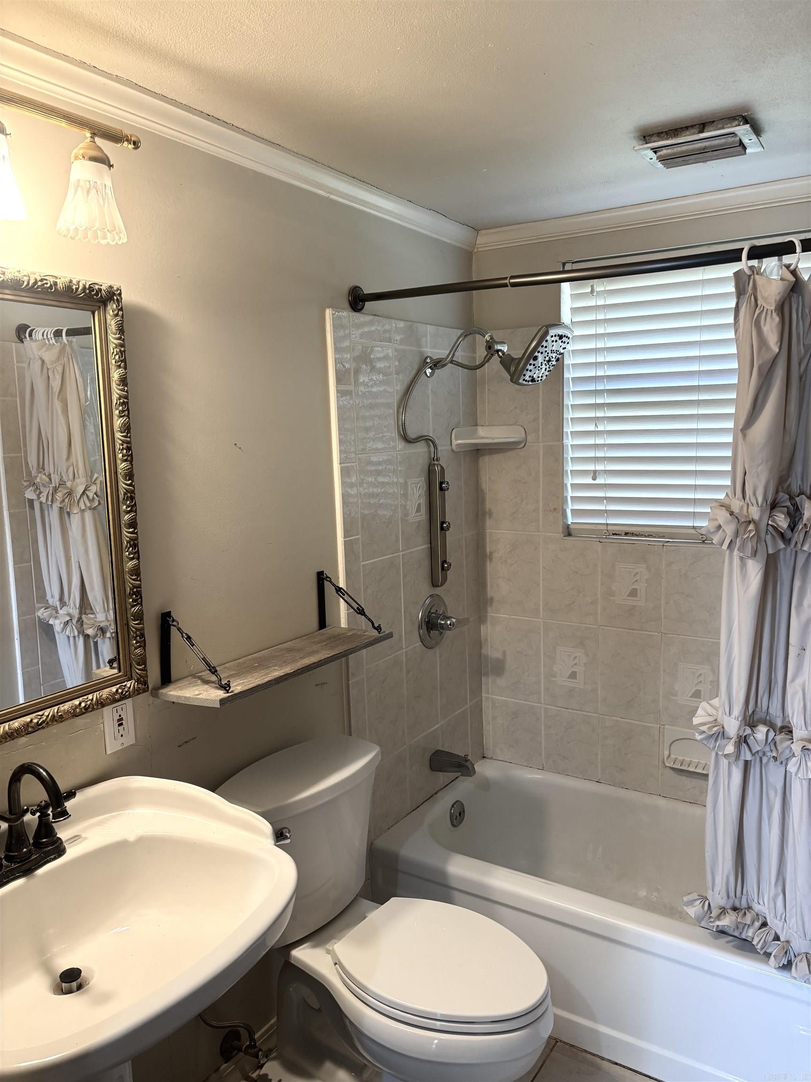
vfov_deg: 67.3
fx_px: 812
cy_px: 541
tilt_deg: -7.8
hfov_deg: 53.1
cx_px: 406
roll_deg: +1.2
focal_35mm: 26
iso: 160
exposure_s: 1/60
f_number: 1.6
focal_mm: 5.96
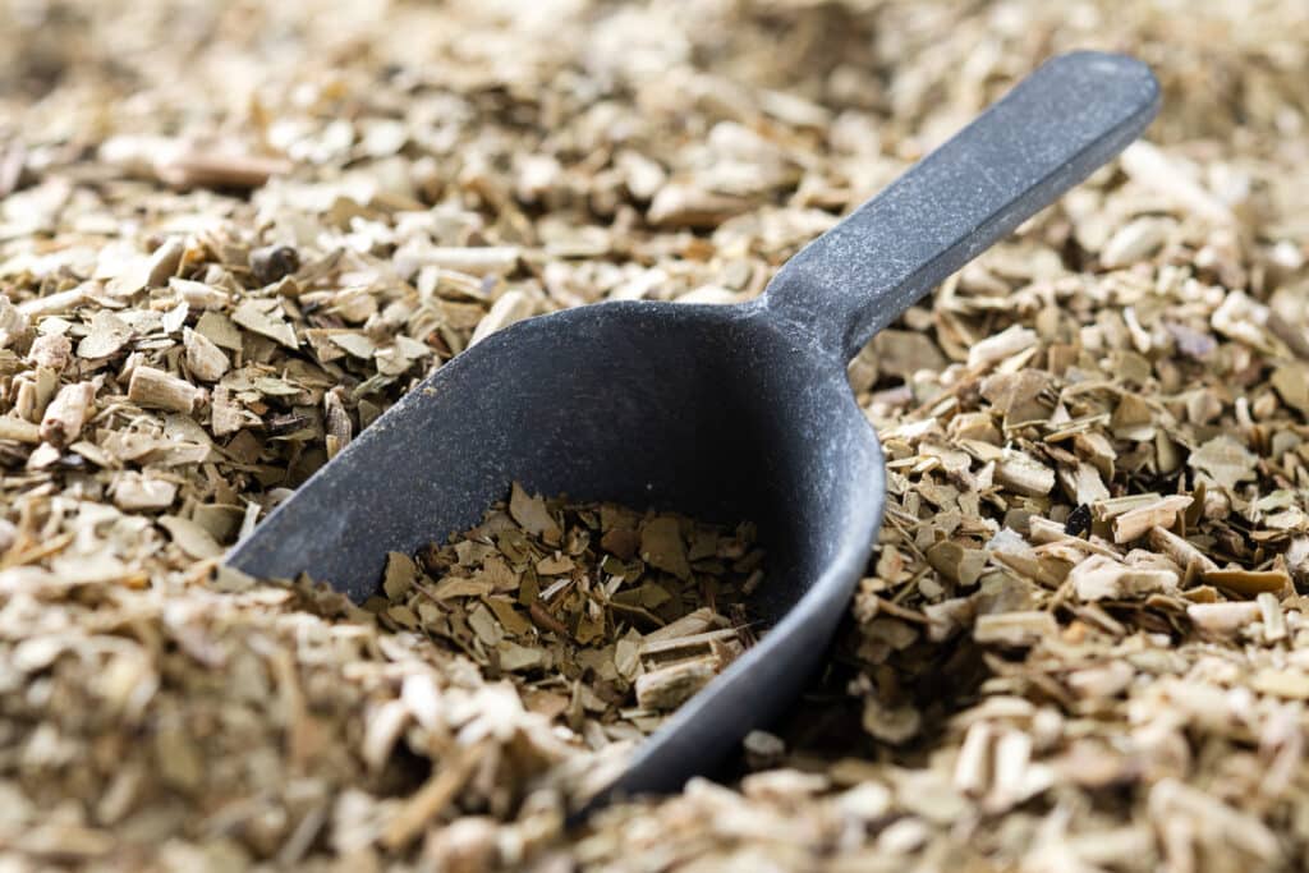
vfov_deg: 15.2
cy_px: 436
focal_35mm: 90
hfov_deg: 22.6
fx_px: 3273
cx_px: 654
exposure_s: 1/200
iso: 100
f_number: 6.3
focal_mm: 60
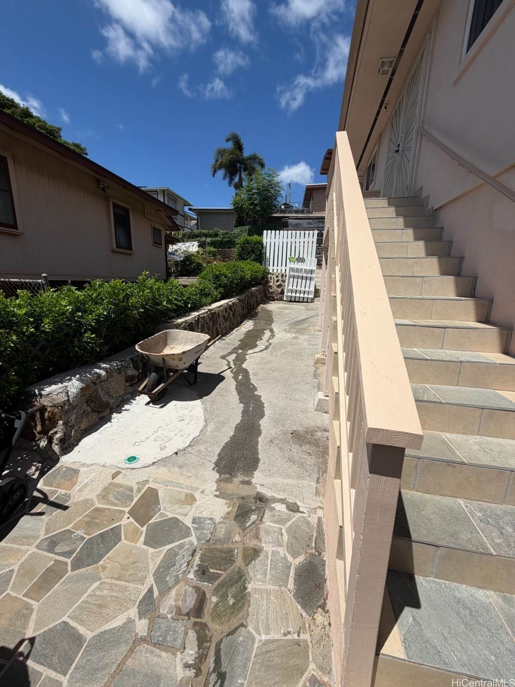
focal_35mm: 14
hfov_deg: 85.7
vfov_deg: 102.1
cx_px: 258
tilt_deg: -13.1
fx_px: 278
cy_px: 344
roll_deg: -0.1
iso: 20
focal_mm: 2.22
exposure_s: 1/1399
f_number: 2.2
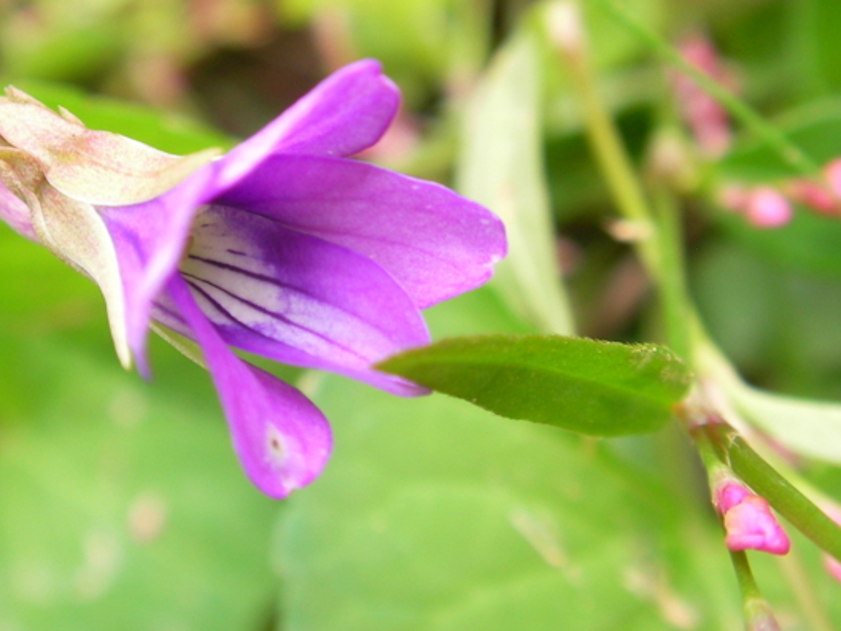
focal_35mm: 62
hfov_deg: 31.0
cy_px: 259
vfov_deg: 23.6
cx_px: 299
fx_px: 1507
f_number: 3.5
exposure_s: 1/78.8
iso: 50
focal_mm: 6.3
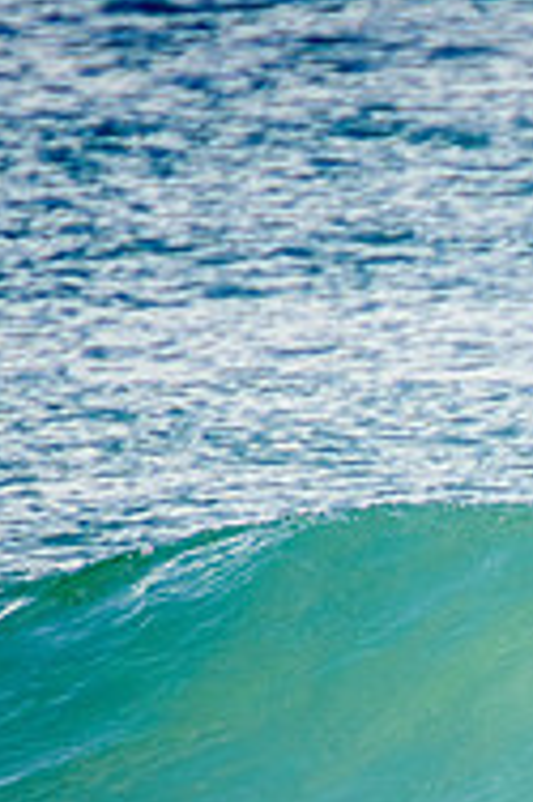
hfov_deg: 0.7
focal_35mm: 1854
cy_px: 783
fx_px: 41247
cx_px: 1053
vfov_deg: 1.1
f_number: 5.6
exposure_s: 1/2000
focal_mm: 400
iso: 400
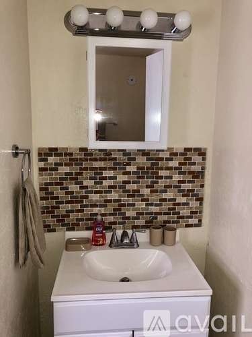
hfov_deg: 49.7
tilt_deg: -10.3
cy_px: 168
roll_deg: -0.9
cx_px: 126
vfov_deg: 63.4
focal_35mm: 28
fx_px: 272
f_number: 1.8
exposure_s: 1/19
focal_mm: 4
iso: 32
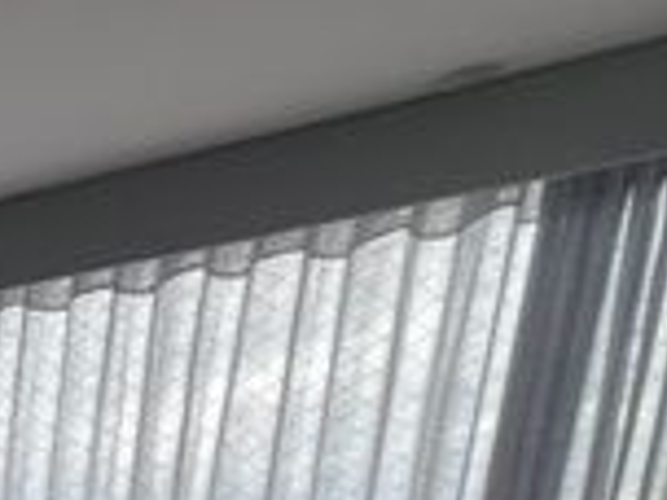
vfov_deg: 18.0
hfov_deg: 18.0
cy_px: 987
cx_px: -744
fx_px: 1098
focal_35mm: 57
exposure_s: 1/99
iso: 32
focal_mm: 1.57
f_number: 1.8
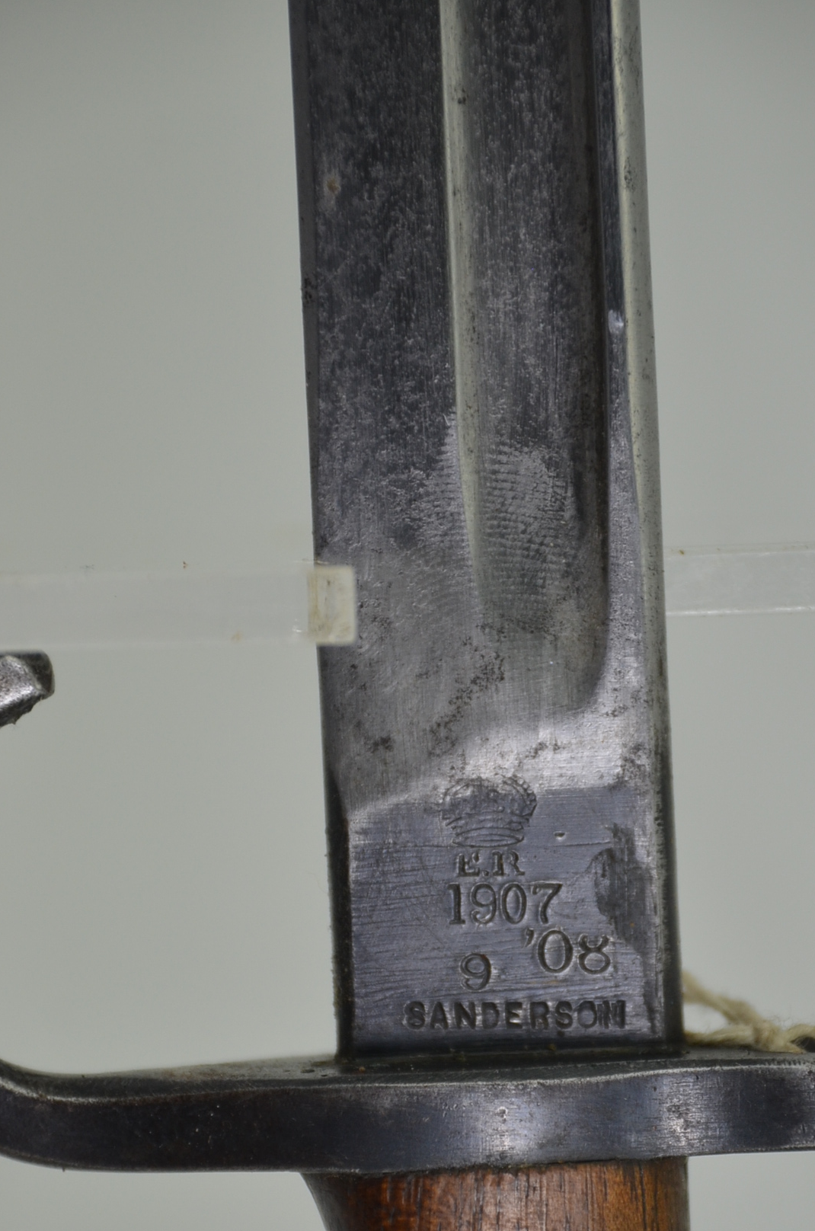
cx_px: 477
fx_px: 10534
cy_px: 899
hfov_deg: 4.4
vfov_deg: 6.7
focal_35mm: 309
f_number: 5.6
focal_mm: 135
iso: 400
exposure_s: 1/250
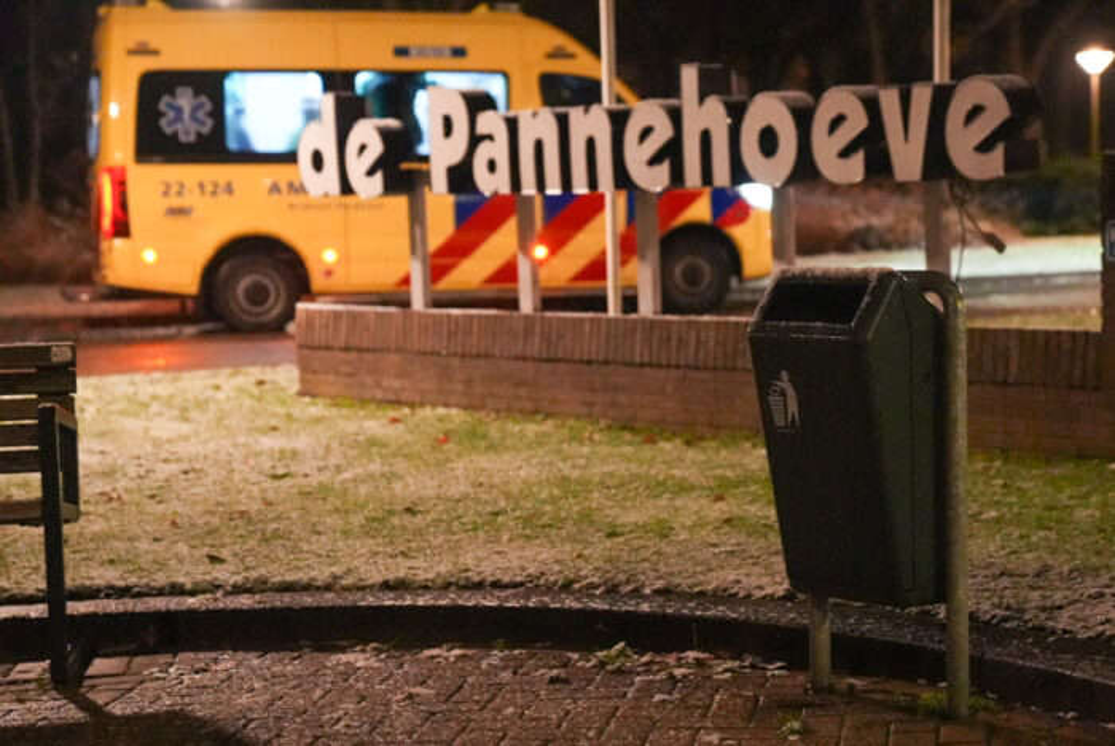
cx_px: 558
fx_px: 2170
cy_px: 373
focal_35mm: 70
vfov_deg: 19.5
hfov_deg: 28.8
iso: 16000
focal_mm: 70
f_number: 2.8
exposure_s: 1/60
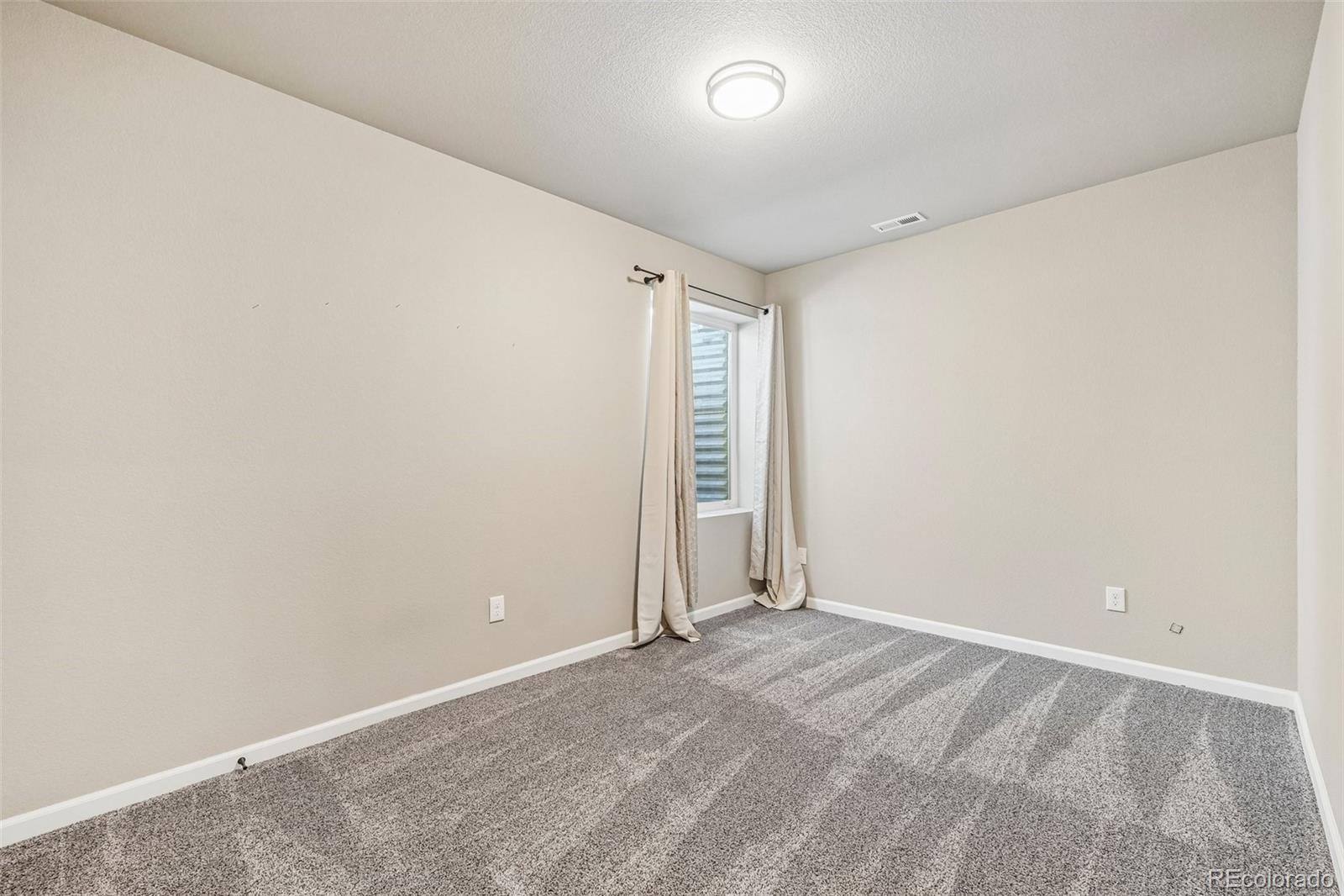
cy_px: 448
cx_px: 672
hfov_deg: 100.4
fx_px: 560
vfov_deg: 77.3
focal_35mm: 15
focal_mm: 10
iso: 800
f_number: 8
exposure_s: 1/5
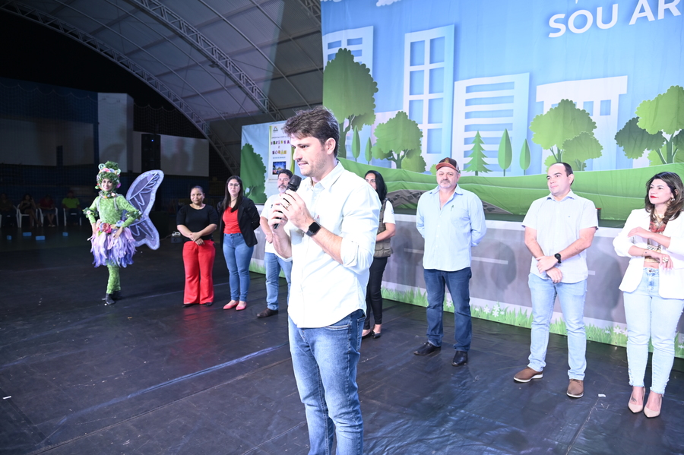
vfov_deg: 53.1
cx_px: 342
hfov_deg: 73.8
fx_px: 456
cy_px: 228
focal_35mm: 24
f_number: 4
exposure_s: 1/100
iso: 1600
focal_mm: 24
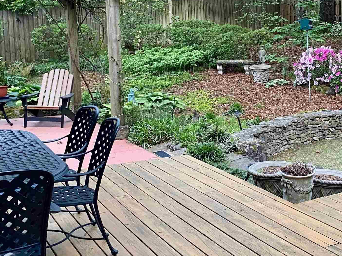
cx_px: 332
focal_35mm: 57
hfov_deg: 31.5
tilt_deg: -5.5
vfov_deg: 25.4
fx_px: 563
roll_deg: -0.1
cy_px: 71
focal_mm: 4.25
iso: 320
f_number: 1.8
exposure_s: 1/60
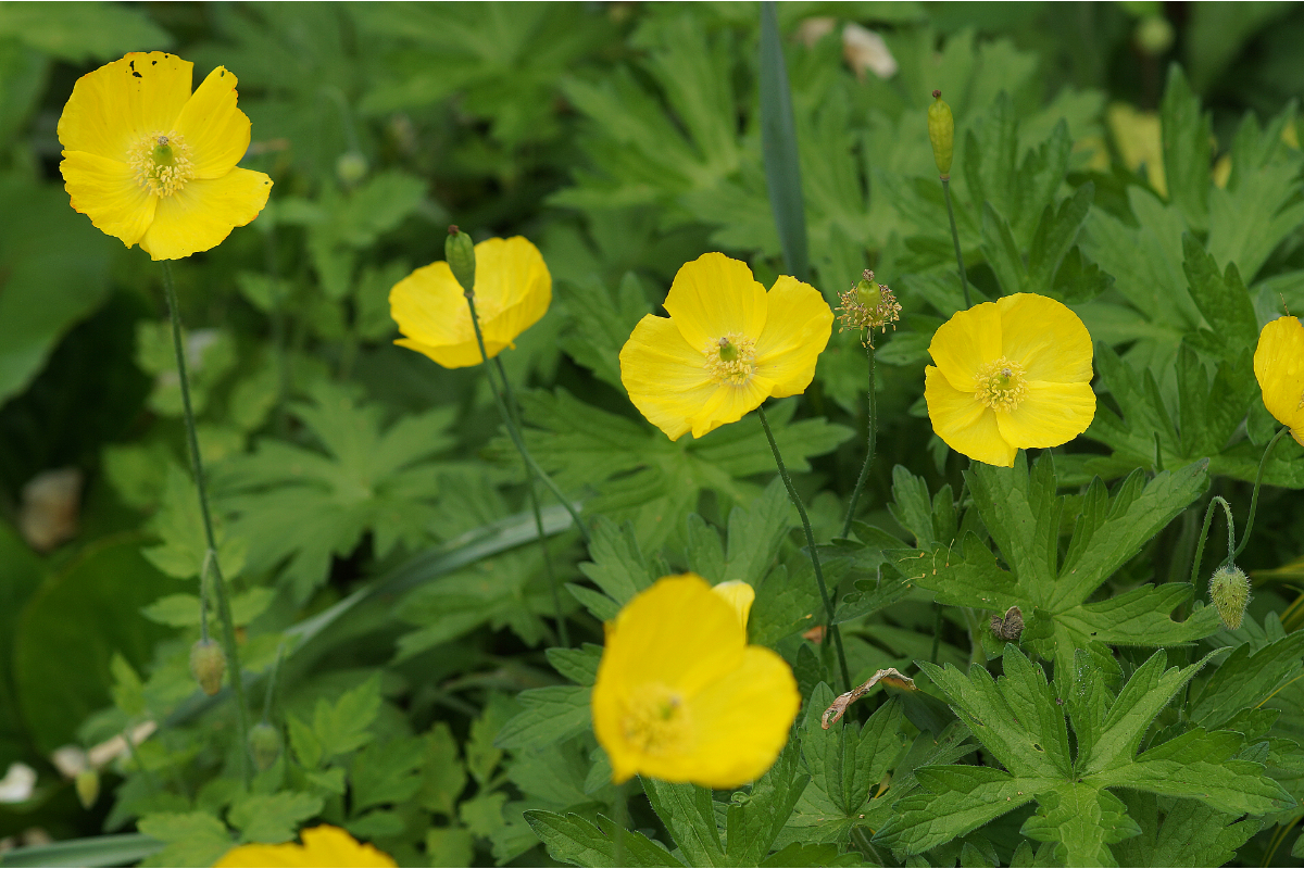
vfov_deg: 9.1
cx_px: 652
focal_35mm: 150
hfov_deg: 13.7
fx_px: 5433
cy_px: 434
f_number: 4.5
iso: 100
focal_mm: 100
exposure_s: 1/250
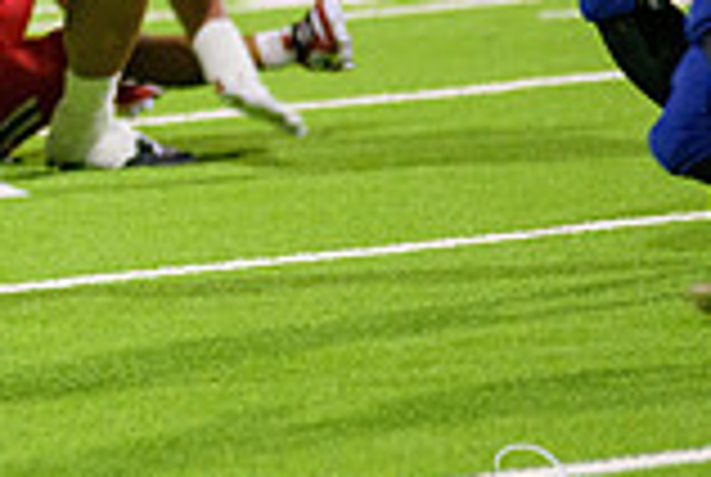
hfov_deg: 2.8
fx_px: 14504
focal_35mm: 733
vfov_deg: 1.9
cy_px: -97
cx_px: -328
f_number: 2.8
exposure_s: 1/320
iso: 2000
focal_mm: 200
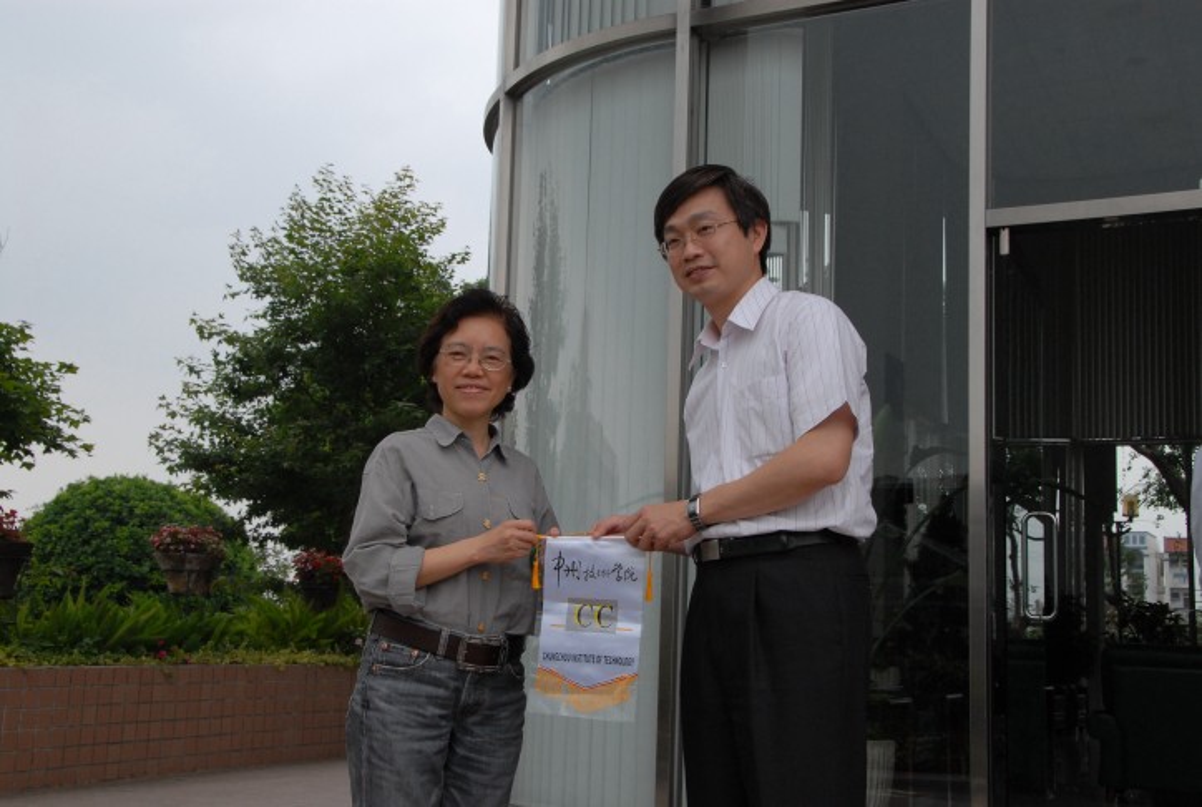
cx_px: 601
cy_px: 404
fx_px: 1455
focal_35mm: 44
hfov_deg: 44.9
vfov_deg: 31.0
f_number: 10
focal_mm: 29
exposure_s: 1/320
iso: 400
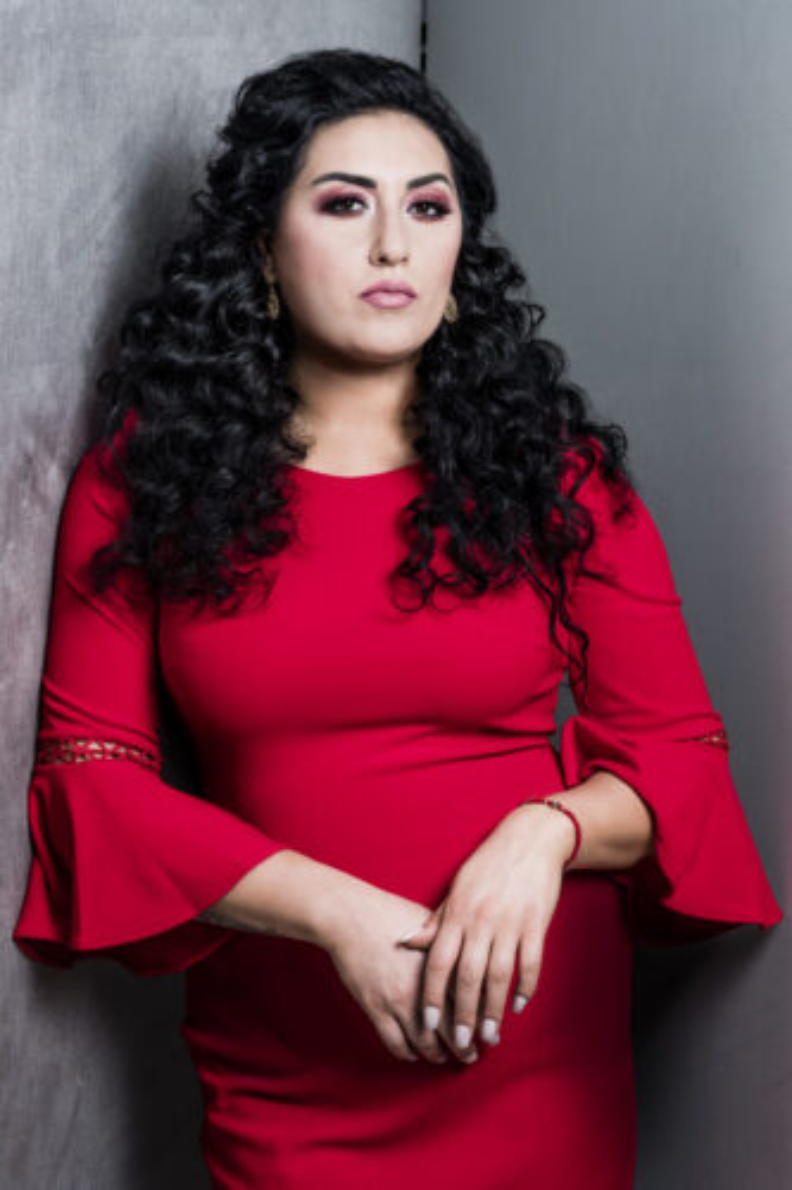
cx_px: 396
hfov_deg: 16.3
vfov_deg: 24.2
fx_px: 2774
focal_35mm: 84
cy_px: 595
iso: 250
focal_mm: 56
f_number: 10
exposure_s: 1/200
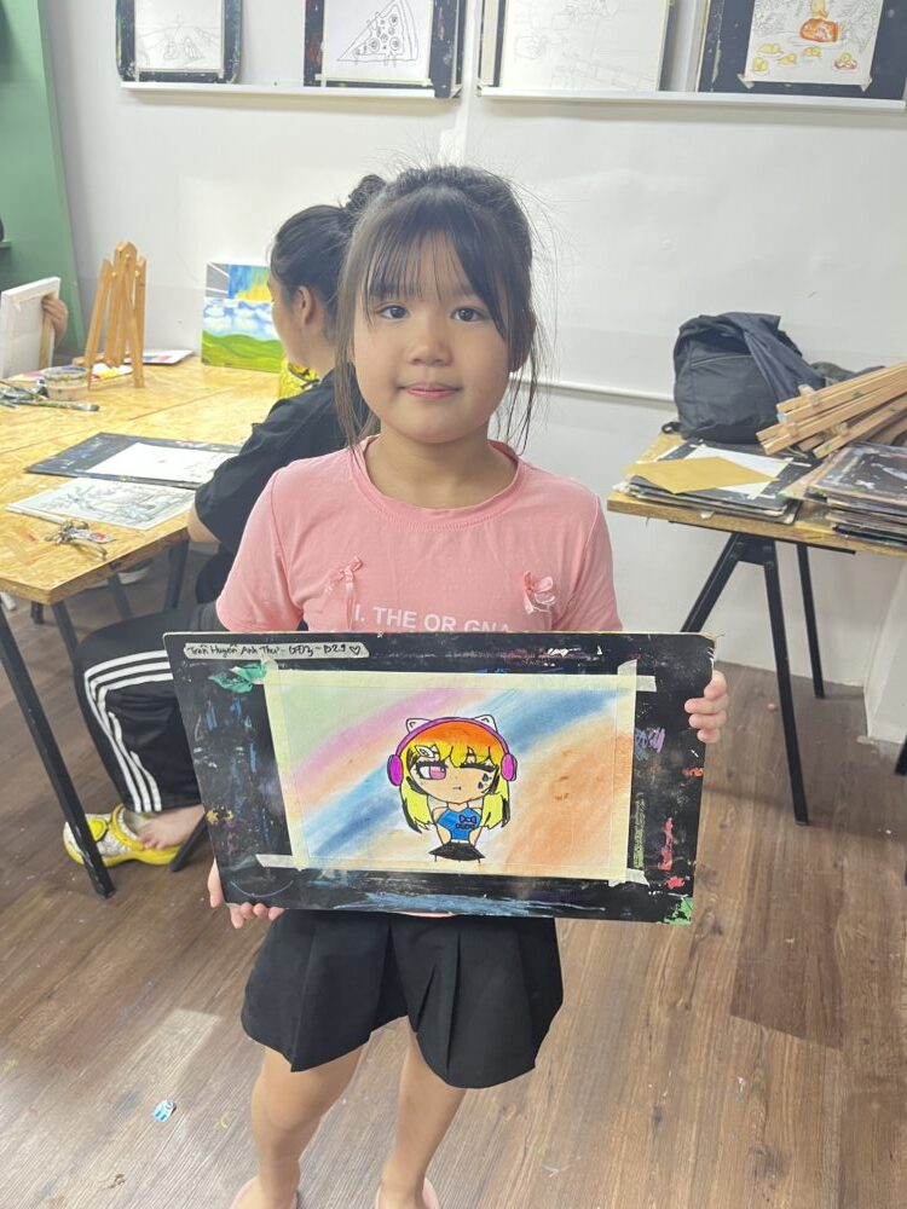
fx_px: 908
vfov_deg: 67.3
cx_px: 454
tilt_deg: -25.6
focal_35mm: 26
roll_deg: -2.2
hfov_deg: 53.1
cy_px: 604
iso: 125
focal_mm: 5.1
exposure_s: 1/50
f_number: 1.6
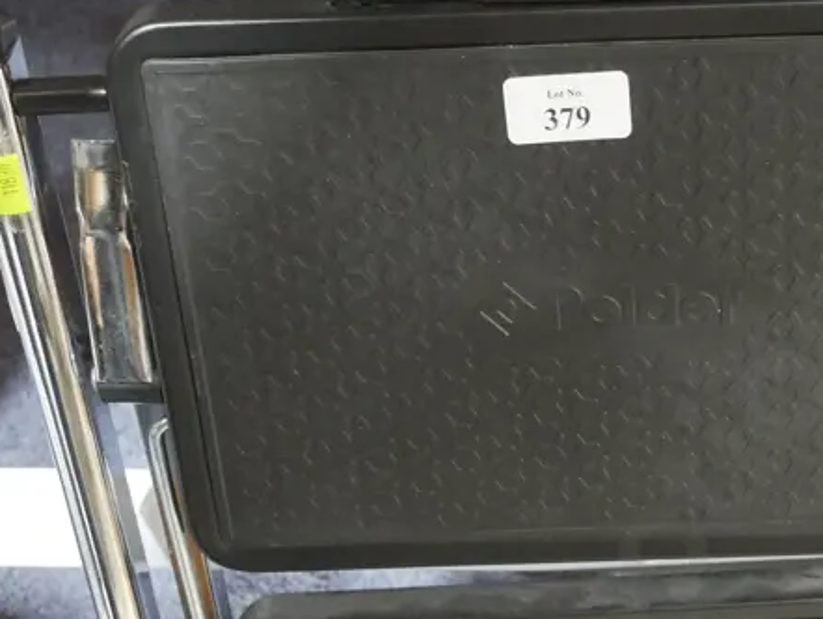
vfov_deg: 16.5
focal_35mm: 88
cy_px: 615
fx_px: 2093
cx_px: 614
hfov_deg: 22.0
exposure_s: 1/40
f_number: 4.1
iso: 3200
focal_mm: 19
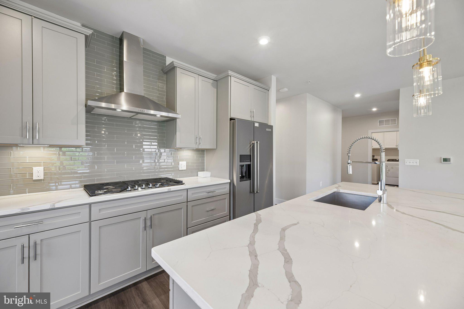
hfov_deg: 104.3
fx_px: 180
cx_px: 232
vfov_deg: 81.2
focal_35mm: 14
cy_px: 154
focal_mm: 14
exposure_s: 1/15
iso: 200
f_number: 8
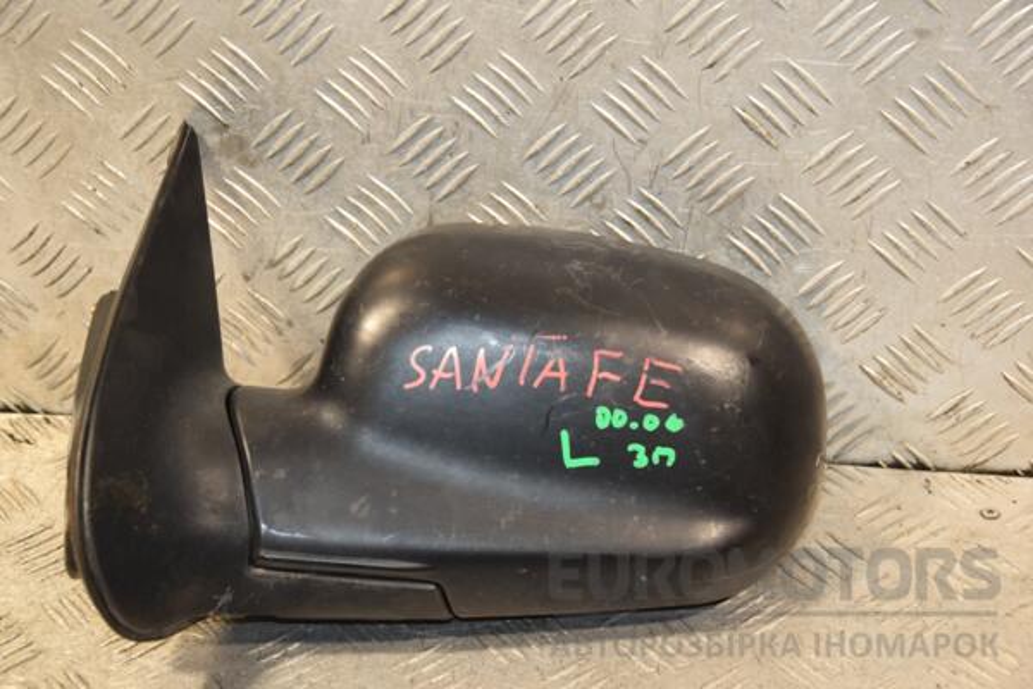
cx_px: 516
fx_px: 2238
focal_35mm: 78
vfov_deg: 17.5
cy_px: 344
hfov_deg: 26.0
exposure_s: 1/100
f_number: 5
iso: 800
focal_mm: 52
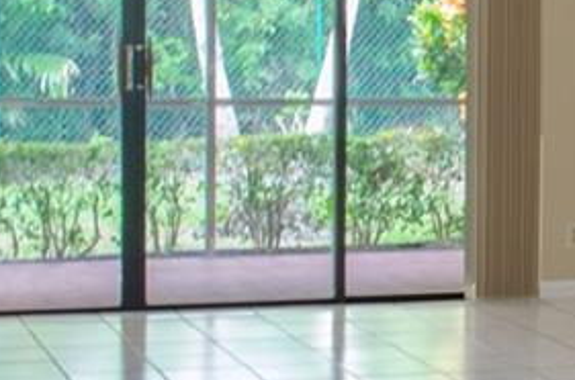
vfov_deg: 10.4
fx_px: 2088
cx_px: 655
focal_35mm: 131
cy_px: 140
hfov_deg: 15.2
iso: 800
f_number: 10
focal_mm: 24
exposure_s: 1/4
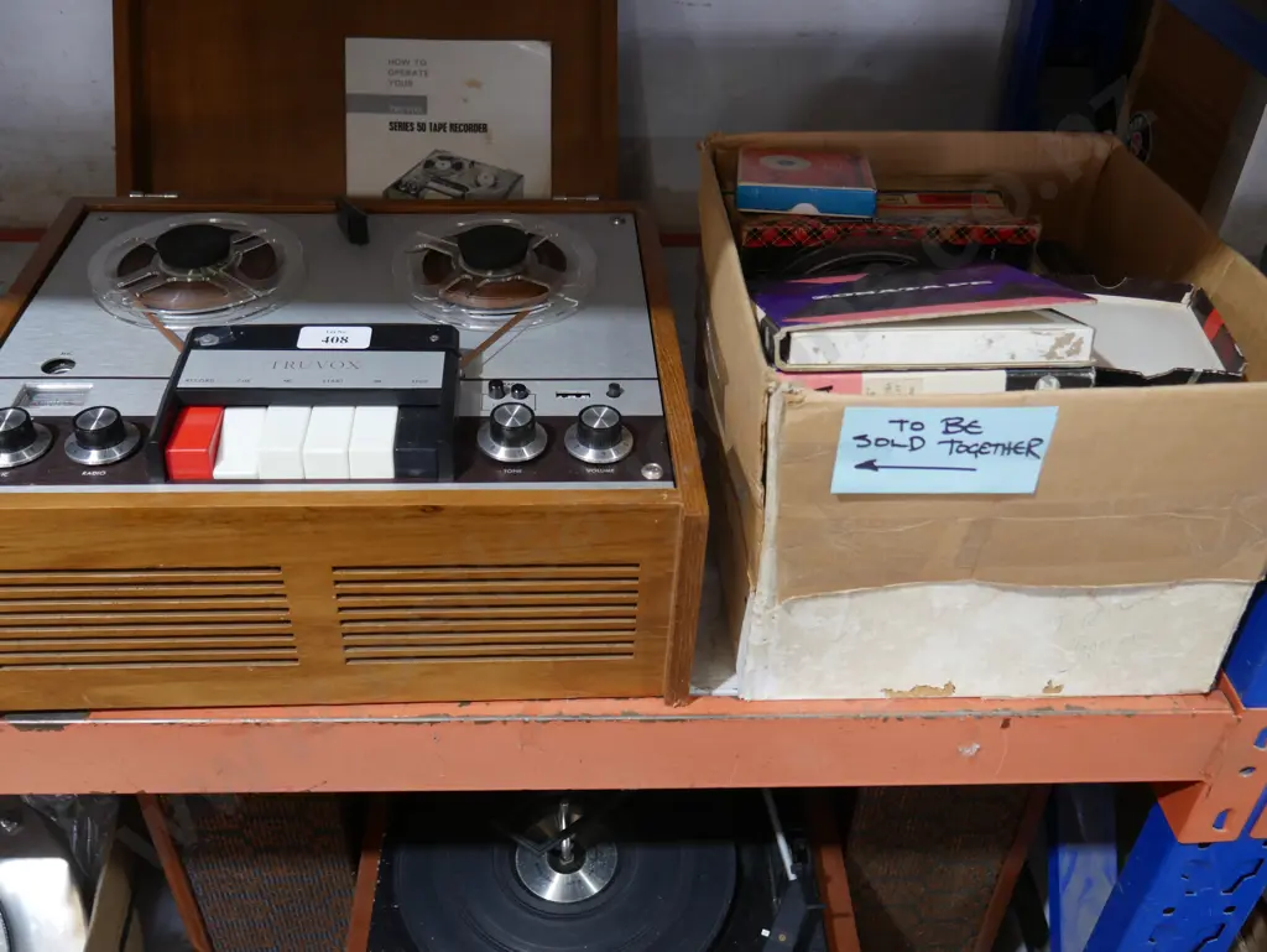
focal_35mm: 32
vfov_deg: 44.2
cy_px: 476
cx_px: 634
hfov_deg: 56.8
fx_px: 1172
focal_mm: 16
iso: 500
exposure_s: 1/60
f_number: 3.6
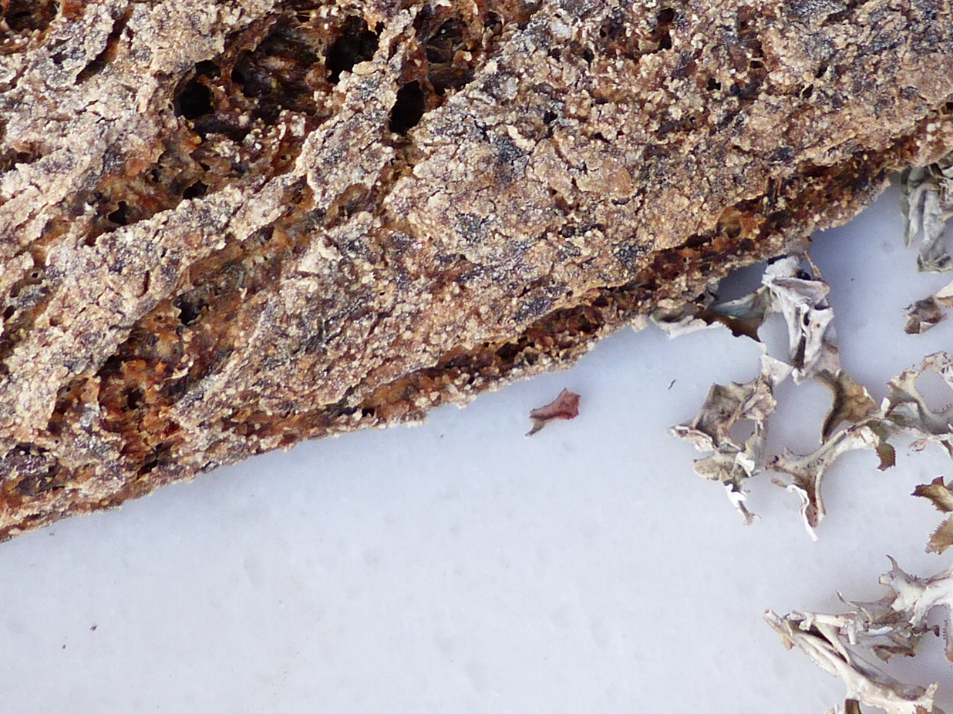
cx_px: 483
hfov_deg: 29.4
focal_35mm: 66
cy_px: -91
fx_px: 1817
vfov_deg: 21.0
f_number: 2.8
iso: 100
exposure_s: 1/80
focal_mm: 4.5
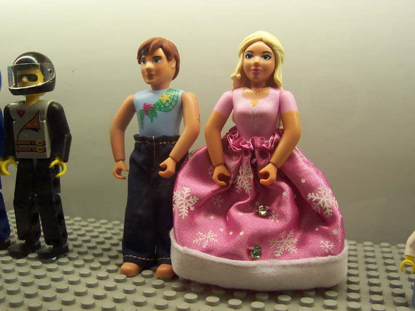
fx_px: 444
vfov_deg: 38.7
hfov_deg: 50.1
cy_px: 156
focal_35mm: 37
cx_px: 208
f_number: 2.8
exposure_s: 1/125
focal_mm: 5.6
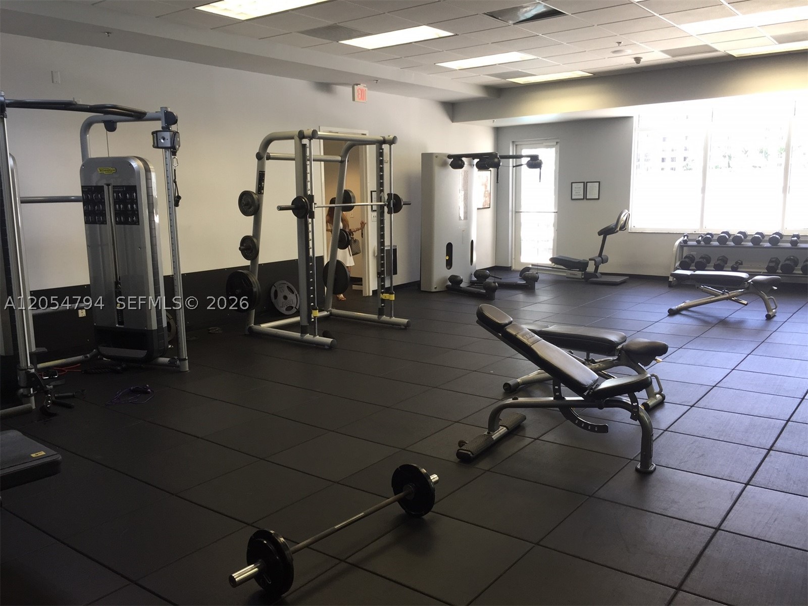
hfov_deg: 61.7
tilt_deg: -9.1
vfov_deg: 48.2
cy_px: 303
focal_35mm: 29
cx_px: 404
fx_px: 677
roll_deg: +1.2
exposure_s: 1/30
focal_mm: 4.15
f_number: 2.2
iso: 40
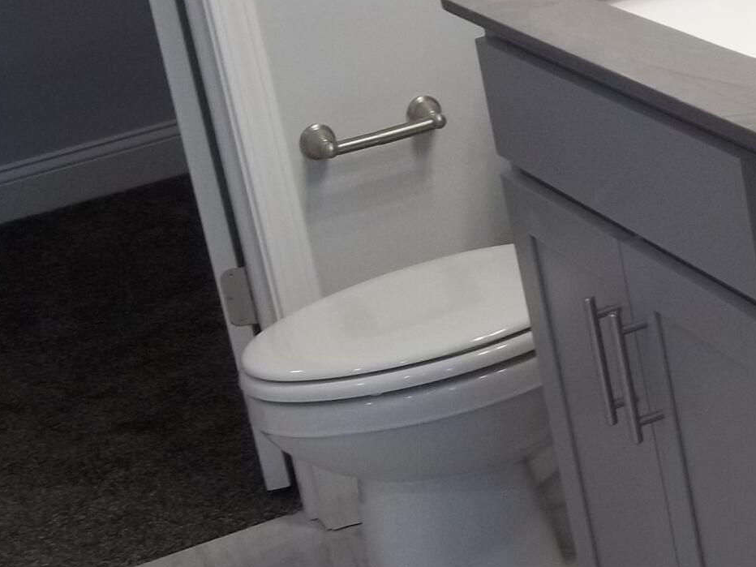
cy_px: 152
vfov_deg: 14.3
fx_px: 2249
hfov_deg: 18.4
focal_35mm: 103
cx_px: 835
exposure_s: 1/30
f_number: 2.9
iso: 77
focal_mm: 5.7
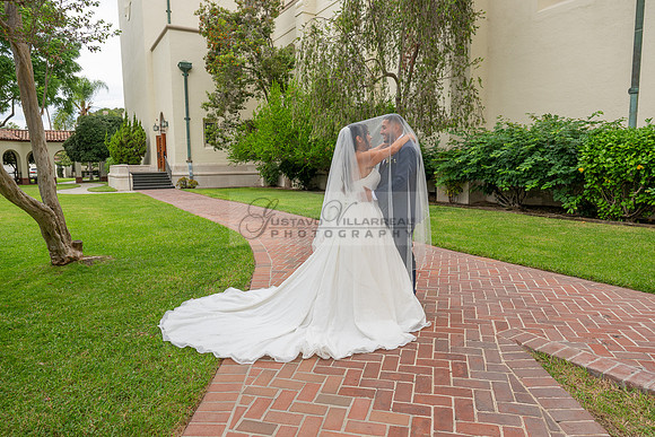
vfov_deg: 53.2
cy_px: 218
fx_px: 437
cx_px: 328
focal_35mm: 24
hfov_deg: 73.7
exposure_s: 1/200
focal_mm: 24
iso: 200
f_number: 5.6
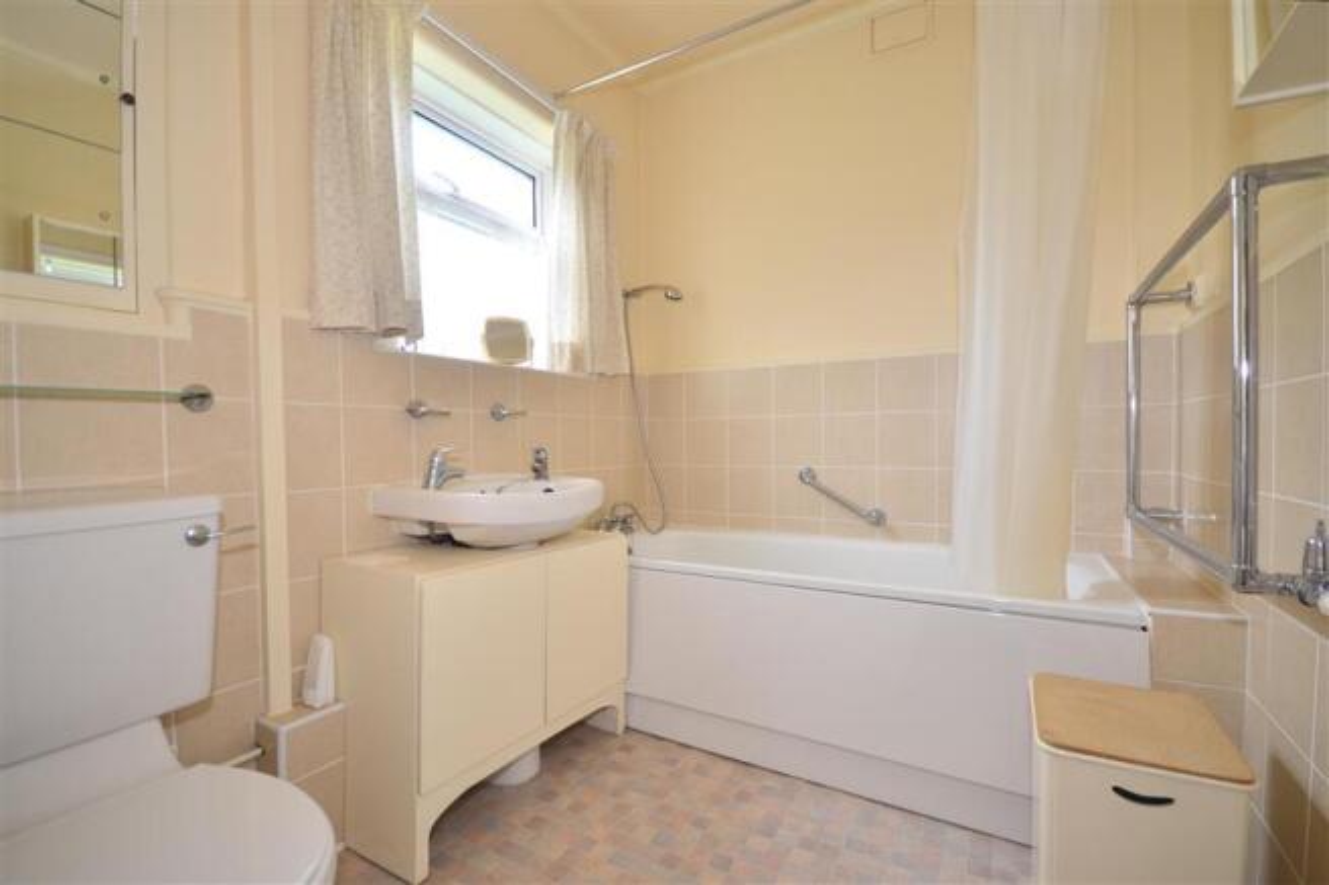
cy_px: 442
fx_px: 554
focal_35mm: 15
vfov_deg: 77.3
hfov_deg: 100.4
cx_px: 664
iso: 200
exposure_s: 1/25
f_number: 5
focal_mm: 10
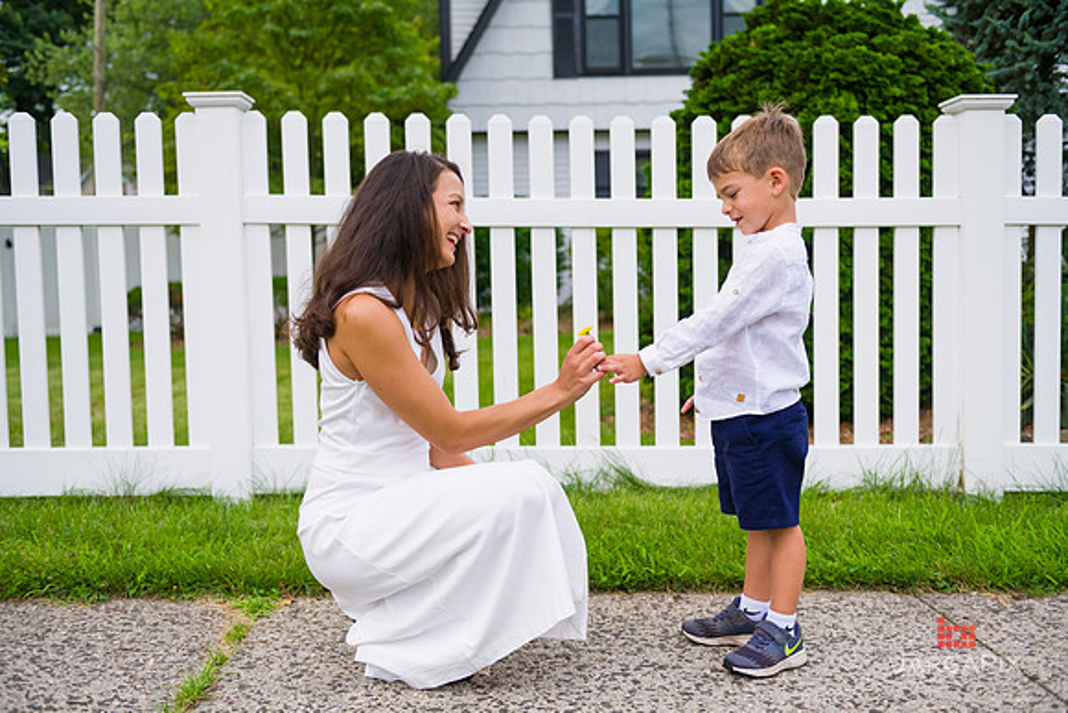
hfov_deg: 50.7
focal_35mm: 38
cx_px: 534
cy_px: 356
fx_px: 1128
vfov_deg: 35.1
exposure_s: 1/4000
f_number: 3.2
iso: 400
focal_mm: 38
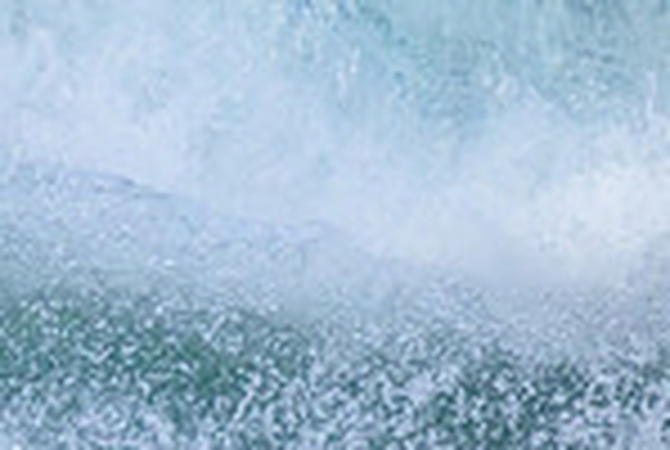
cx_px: -535
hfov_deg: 0.7
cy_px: 151
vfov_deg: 0.4
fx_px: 58014
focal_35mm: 3111
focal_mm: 800
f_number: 11
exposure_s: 1/1250
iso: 2800
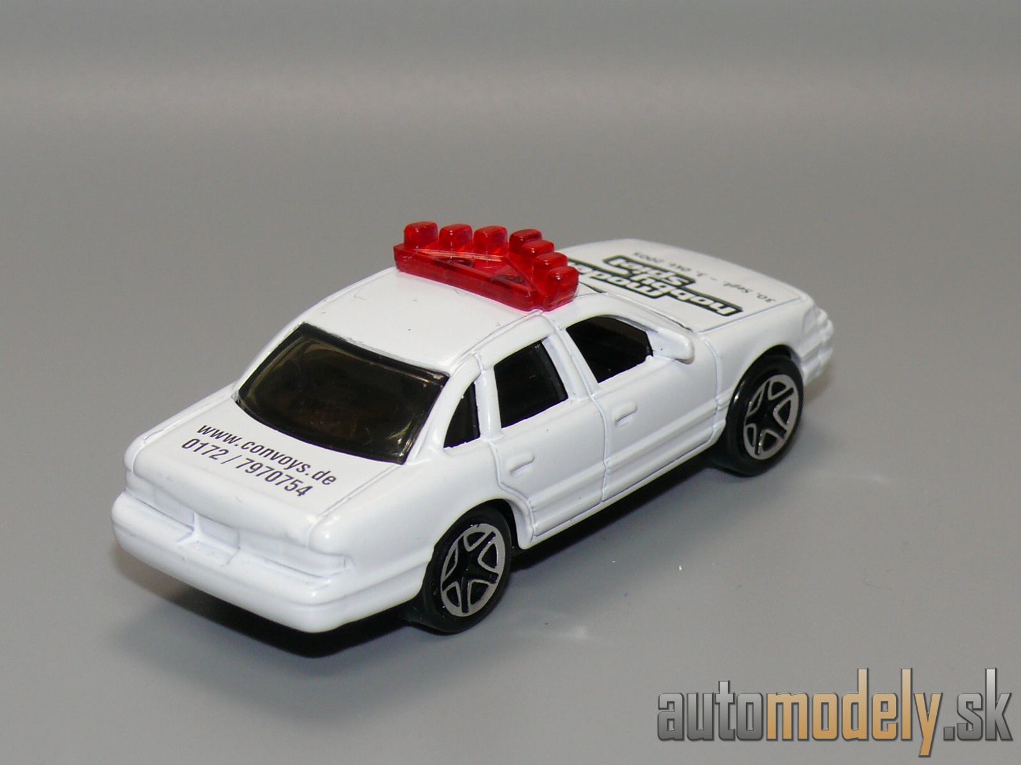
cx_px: 510
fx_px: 3421
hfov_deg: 17.0
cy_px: 382
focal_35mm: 116
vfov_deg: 12.8
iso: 100
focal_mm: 14.3
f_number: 4
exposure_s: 1/30
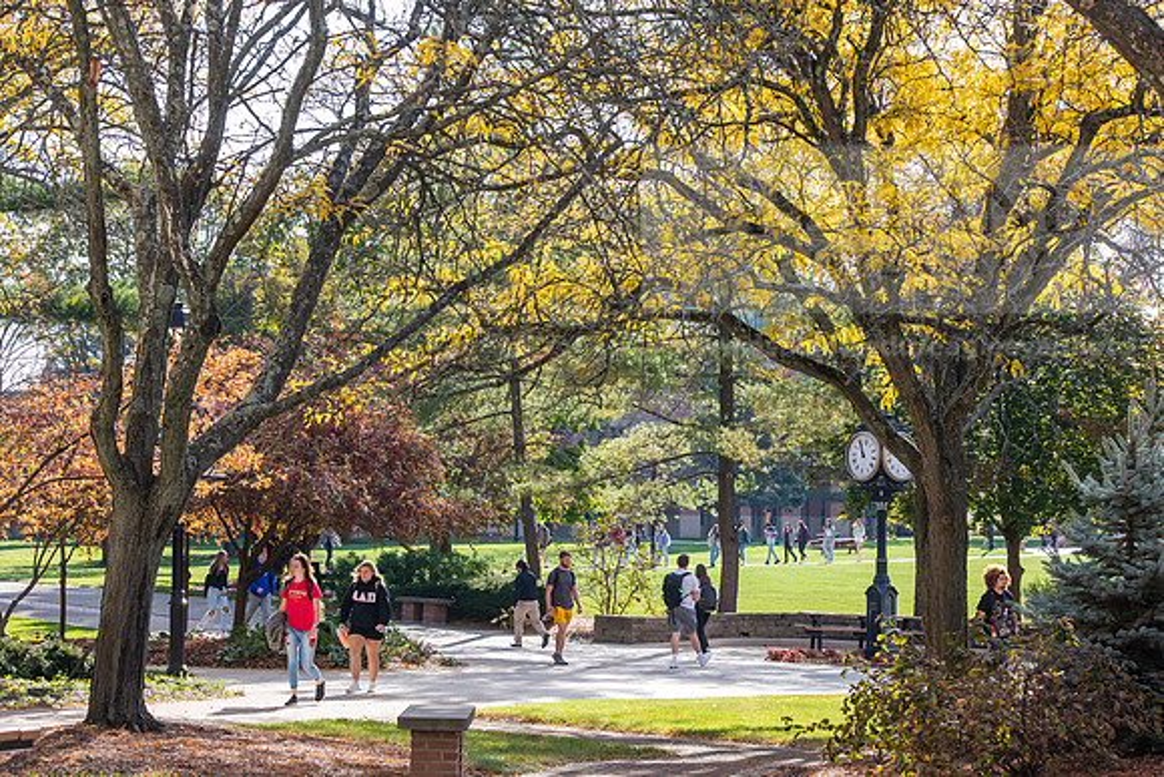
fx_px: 2781
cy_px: 388
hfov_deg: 23.6
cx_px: 582
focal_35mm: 86
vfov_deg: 15.9
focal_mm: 86
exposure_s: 1/250
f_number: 8
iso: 400
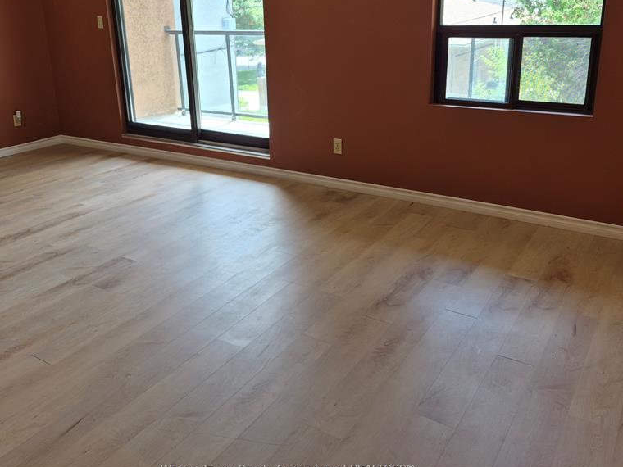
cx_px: 289
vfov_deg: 44.9
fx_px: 558
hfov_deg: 58.3
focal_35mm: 31
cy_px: 162
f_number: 1.8
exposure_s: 1/120
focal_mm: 5.4
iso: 32
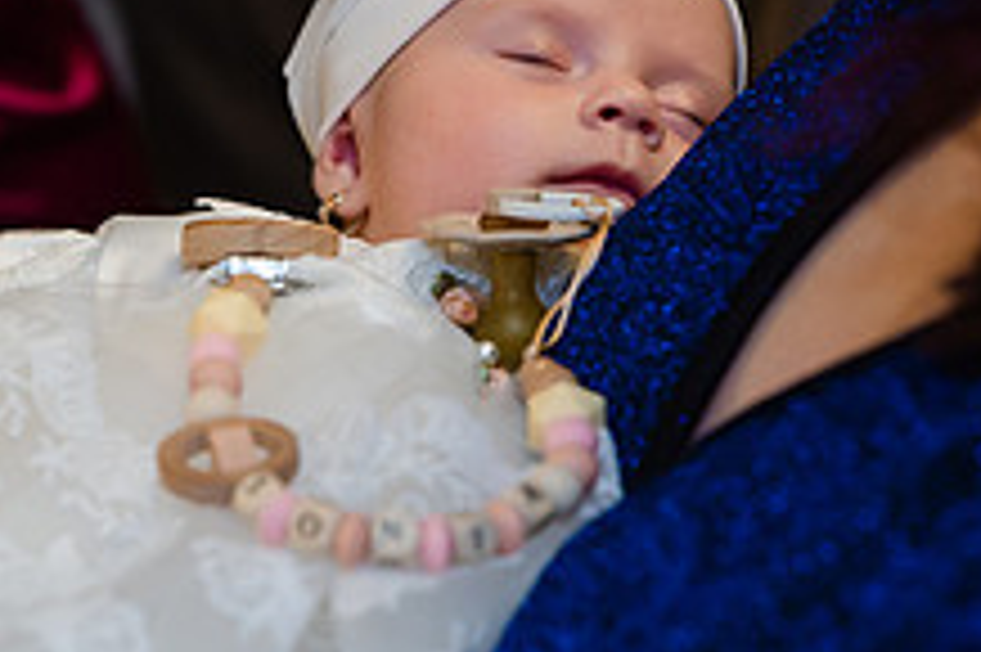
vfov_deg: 10.3
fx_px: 3621
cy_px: 337
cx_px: 472
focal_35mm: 133
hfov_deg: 15.4
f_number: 3.5
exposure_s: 1/125
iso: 1000
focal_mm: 50
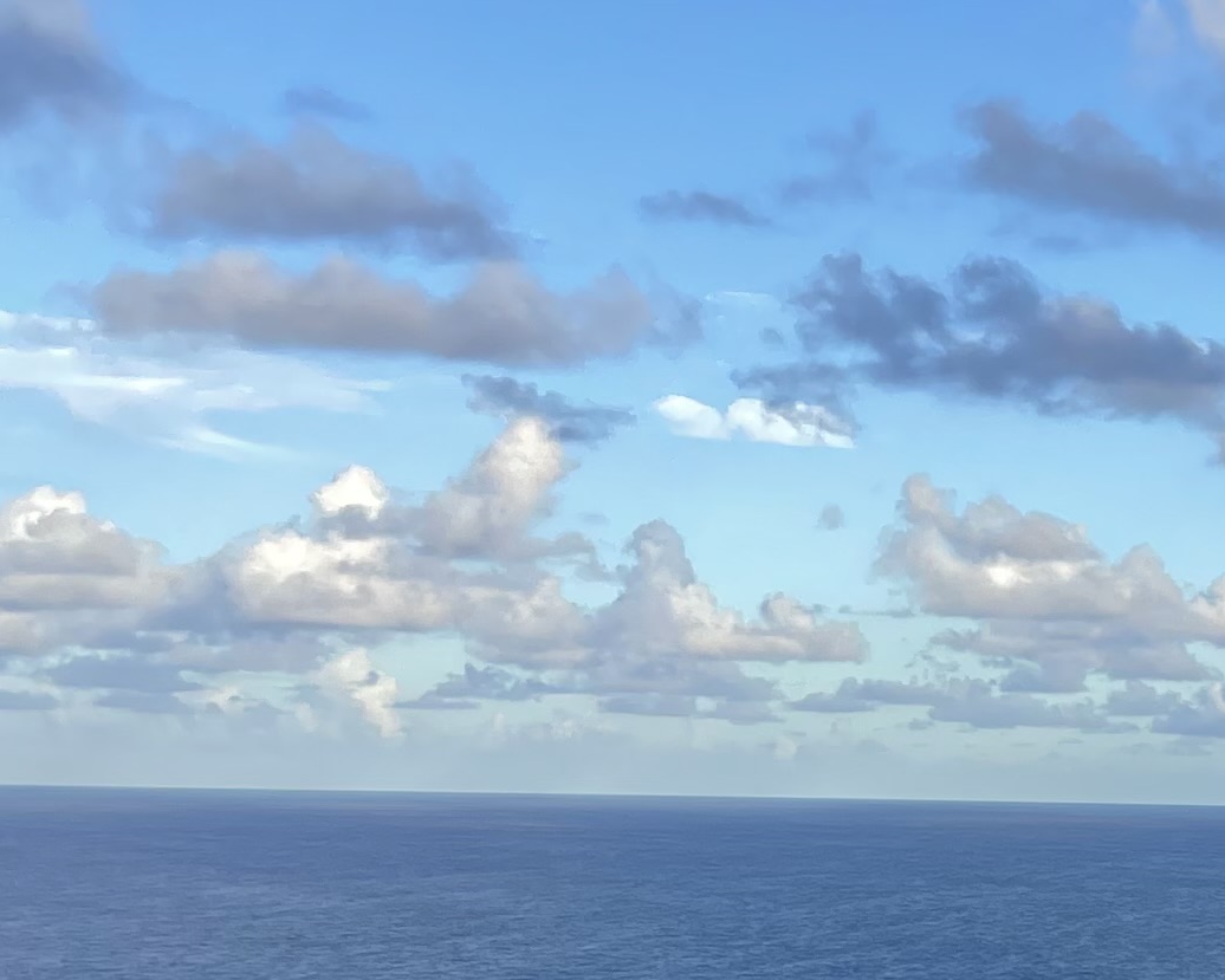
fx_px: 3445
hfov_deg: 17.9
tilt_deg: -6.6
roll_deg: -0.4
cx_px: 1852
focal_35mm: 95
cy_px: 1238
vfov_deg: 15.5
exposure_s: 1/1188
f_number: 1.6
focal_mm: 5.1
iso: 32
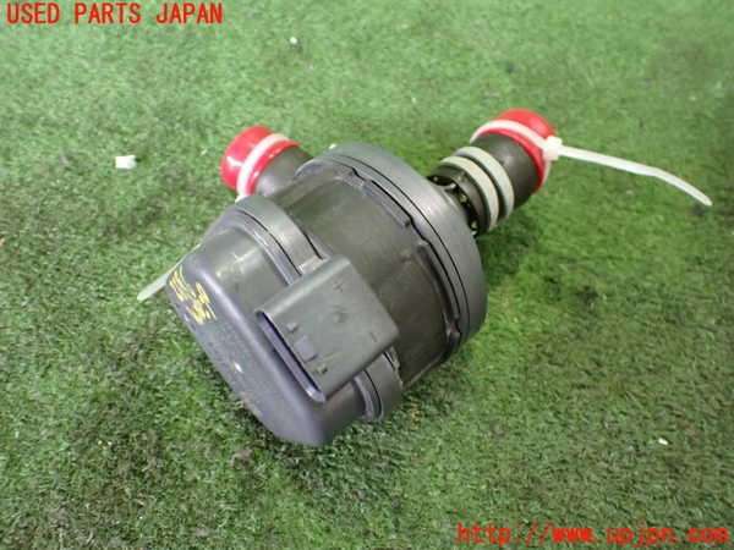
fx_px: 636
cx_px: 367
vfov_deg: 46.8
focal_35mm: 30
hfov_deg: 60.0
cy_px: 275
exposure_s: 1/40
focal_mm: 5.4
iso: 800
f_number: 2.3
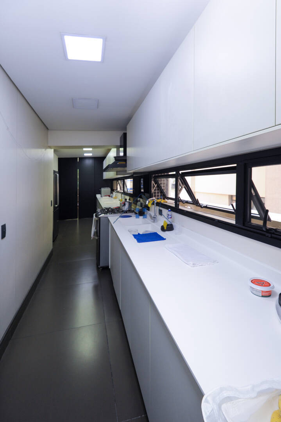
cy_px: 211
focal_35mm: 16
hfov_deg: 73.7
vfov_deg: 96.8
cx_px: 140
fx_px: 187
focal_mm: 16
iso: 640
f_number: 6.3
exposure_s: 1/50
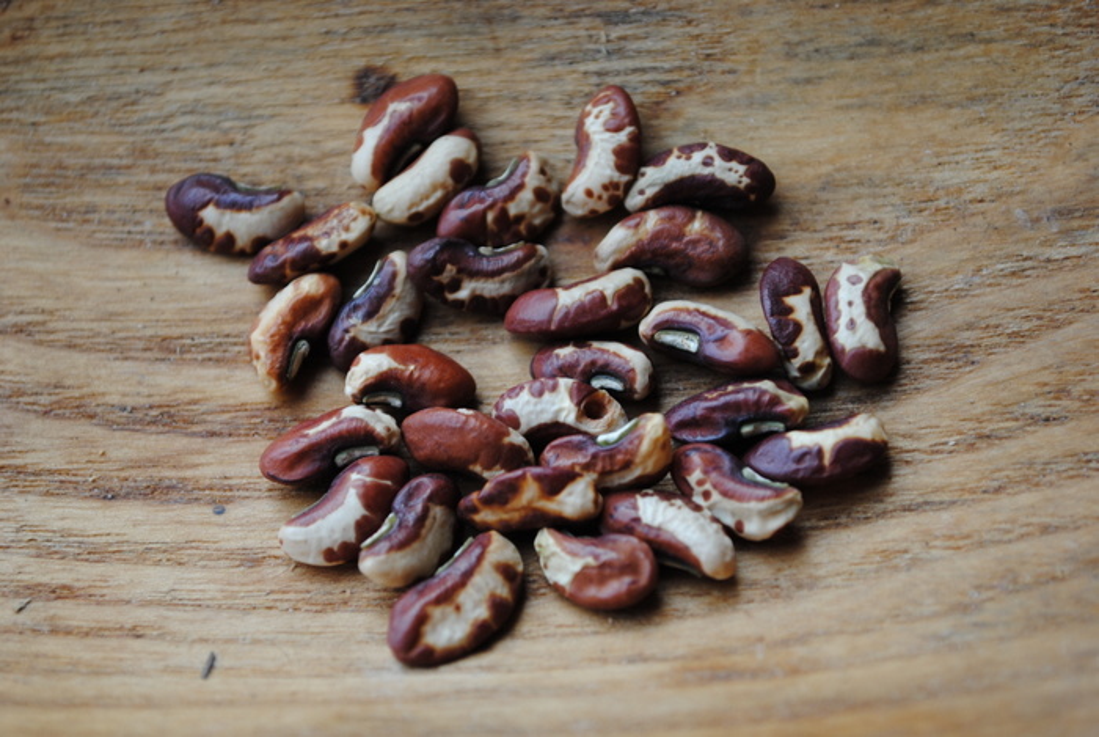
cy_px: 368
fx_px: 2522
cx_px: 550
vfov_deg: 16.6
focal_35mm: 82
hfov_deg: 24.6
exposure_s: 1/60
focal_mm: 55
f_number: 6.3
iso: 200
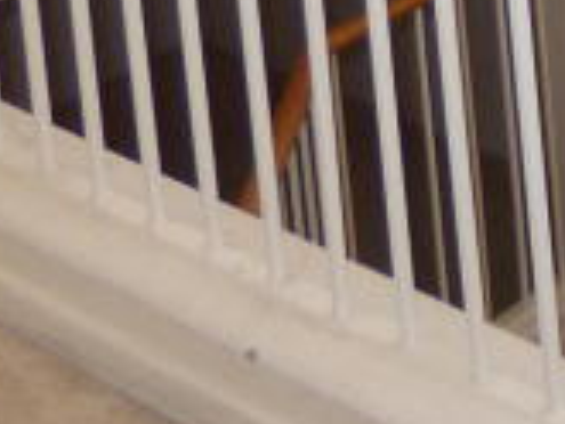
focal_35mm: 124
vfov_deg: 9.6
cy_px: -793
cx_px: 1264
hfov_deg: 12.9
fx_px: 2025
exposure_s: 1/60
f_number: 2.8
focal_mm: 3.58
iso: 100
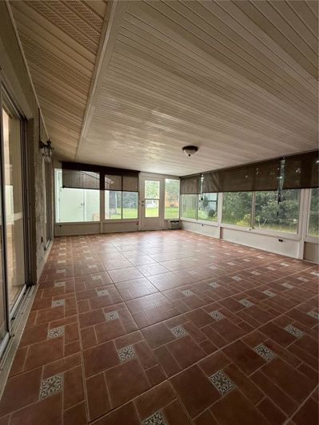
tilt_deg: -2.3
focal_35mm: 14
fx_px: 172
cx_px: 160
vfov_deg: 102.1
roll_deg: -1.3
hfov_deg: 85.7
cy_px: 212
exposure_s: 1/120
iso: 250
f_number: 2.2
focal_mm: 2.22
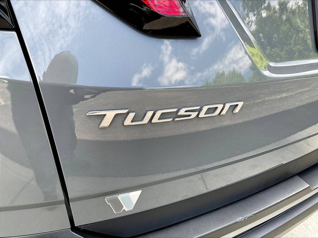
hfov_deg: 61.7
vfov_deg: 48.2
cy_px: 119
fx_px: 266
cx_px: 159
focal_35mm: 29
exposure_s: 1/179
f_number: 1.8
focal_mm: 3
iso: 16
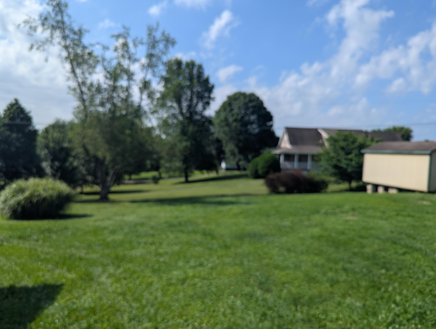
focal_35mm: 24
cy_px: 164
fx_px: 303
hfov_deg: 71.5
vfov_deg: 56.9
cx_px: 218
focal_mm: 6.81
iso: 38
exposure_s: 1/2463
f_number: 1.85
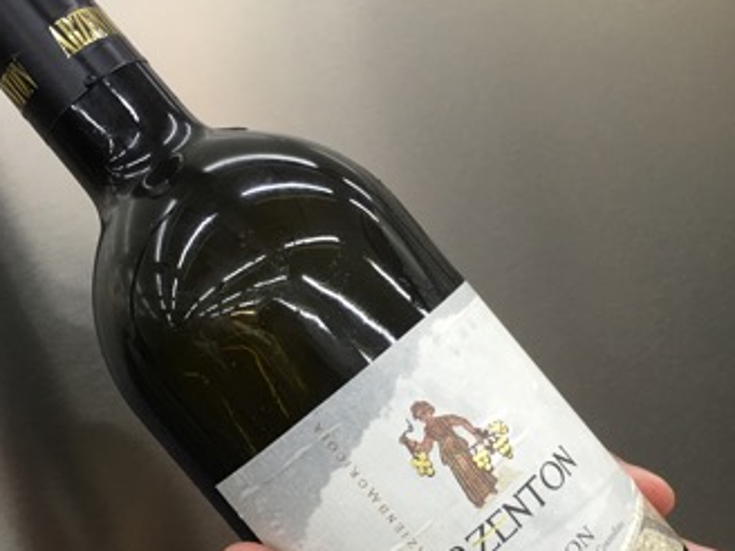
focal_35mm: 53
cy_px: 392
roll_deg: +13.5
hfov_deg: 36.2
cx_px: 390
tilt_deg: -11.7
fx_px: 1125
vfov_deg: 27.3
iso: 40
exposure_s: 1/17
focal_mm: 4.15
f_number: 2.2
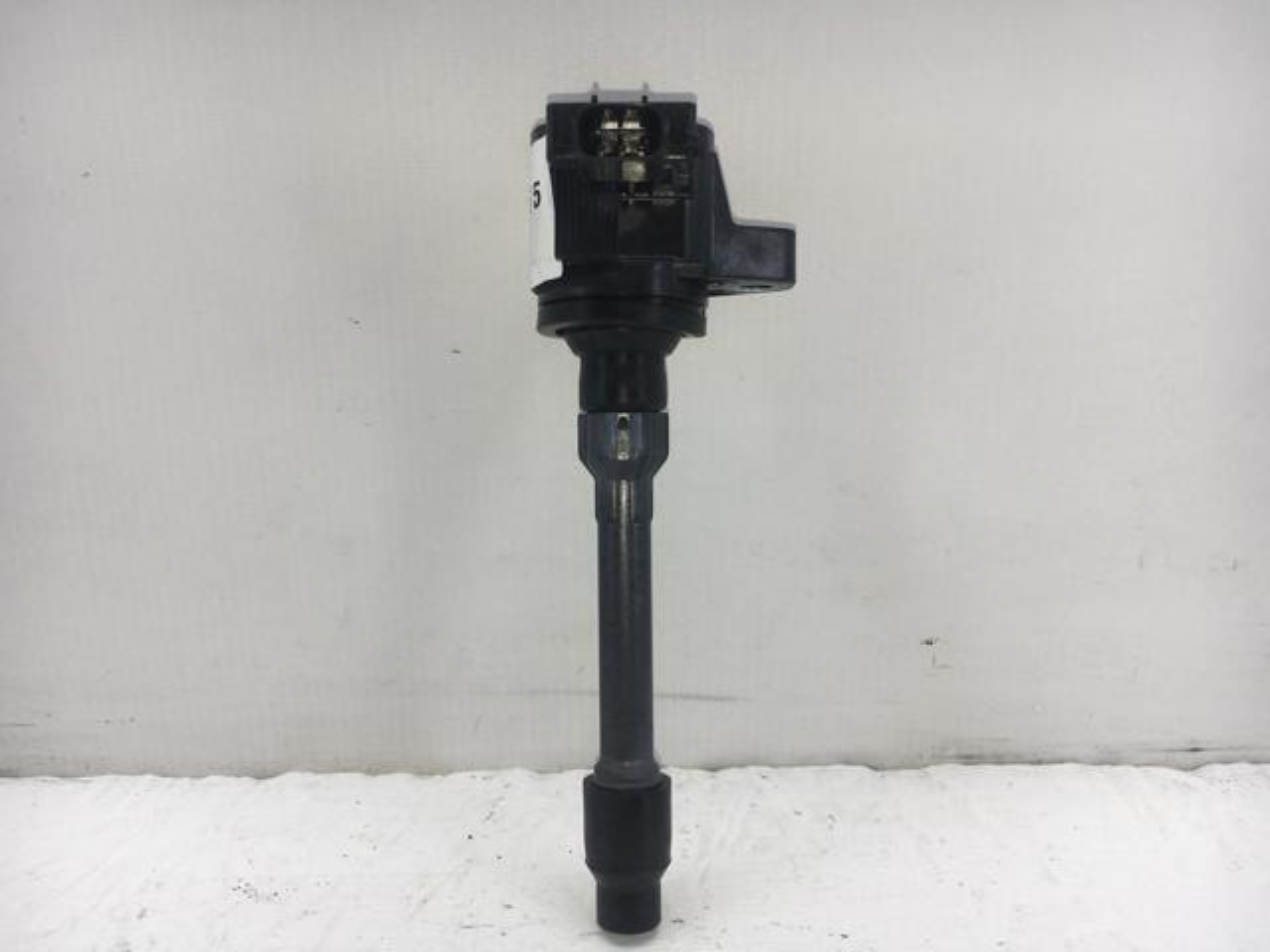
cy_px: 476
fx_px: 1064
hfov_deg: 61.7
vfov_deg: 48.2
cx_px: 635
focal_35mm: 29
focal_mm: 4.15
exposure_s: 1/437
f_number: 2.2
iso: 25
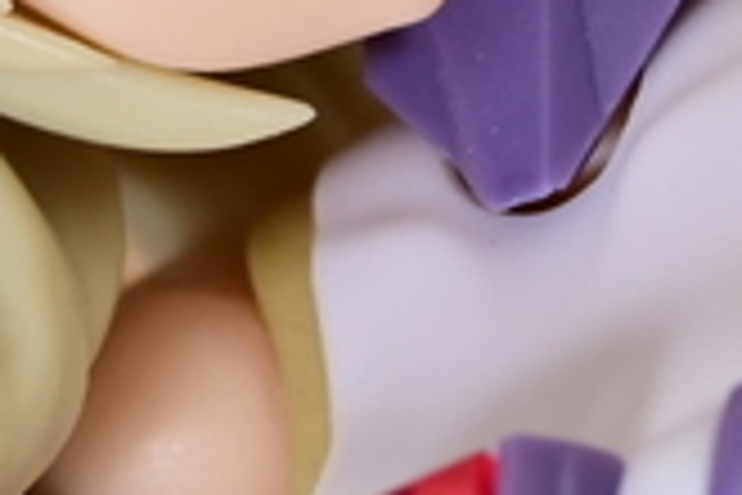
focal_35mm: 546
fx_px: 11253
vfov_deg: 2.5
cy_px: 477
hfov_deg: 3.8
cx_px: 1165
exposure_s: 1.6
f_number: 6.3
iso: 100
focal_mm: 50
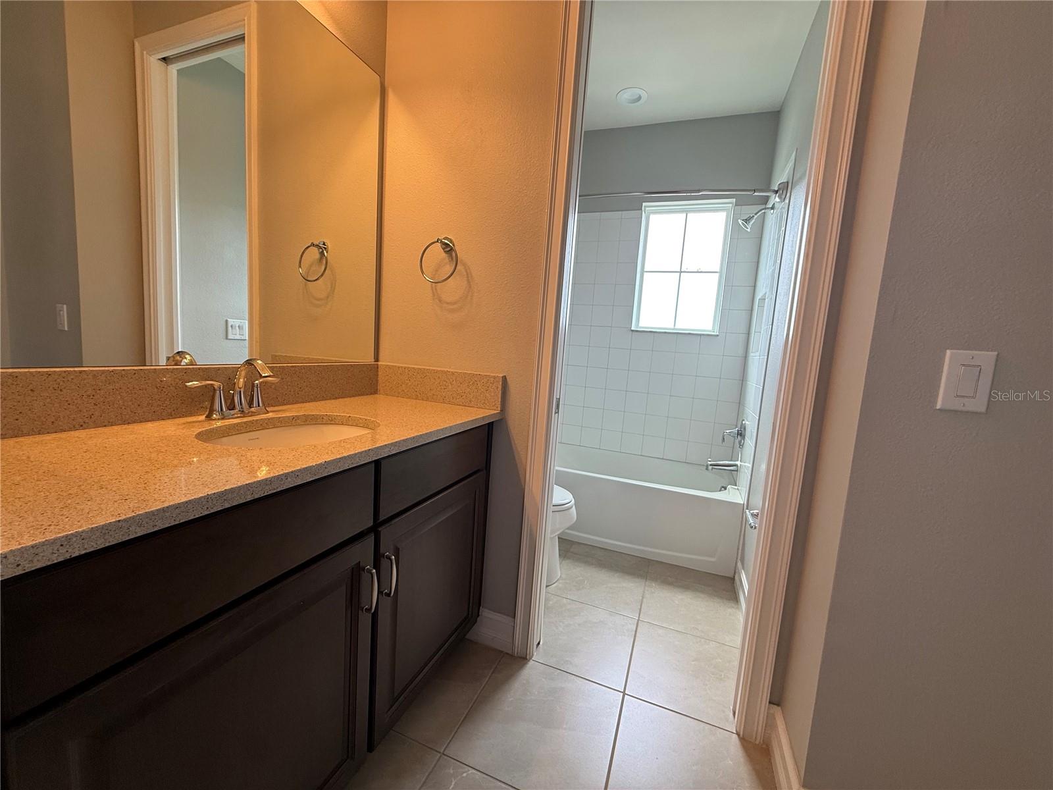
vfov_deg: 85.7
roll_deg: -4.1
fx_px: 426
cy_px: 395
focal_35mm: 14
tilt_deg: -6.0
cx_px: 526
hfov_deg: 102.1
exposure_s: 1/120
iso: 100
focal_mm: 2.22
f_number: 2.2
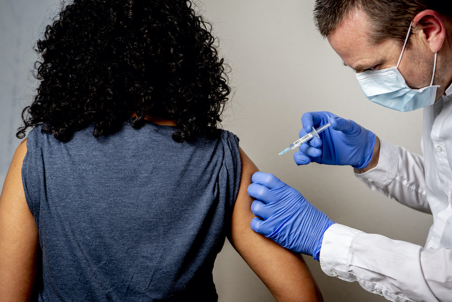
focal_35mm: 70
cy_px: 151
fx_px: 879
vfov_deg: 19.5
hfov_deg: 28.8
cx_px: 226
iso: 160
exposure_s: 1/160
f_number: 4.5
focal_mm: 70
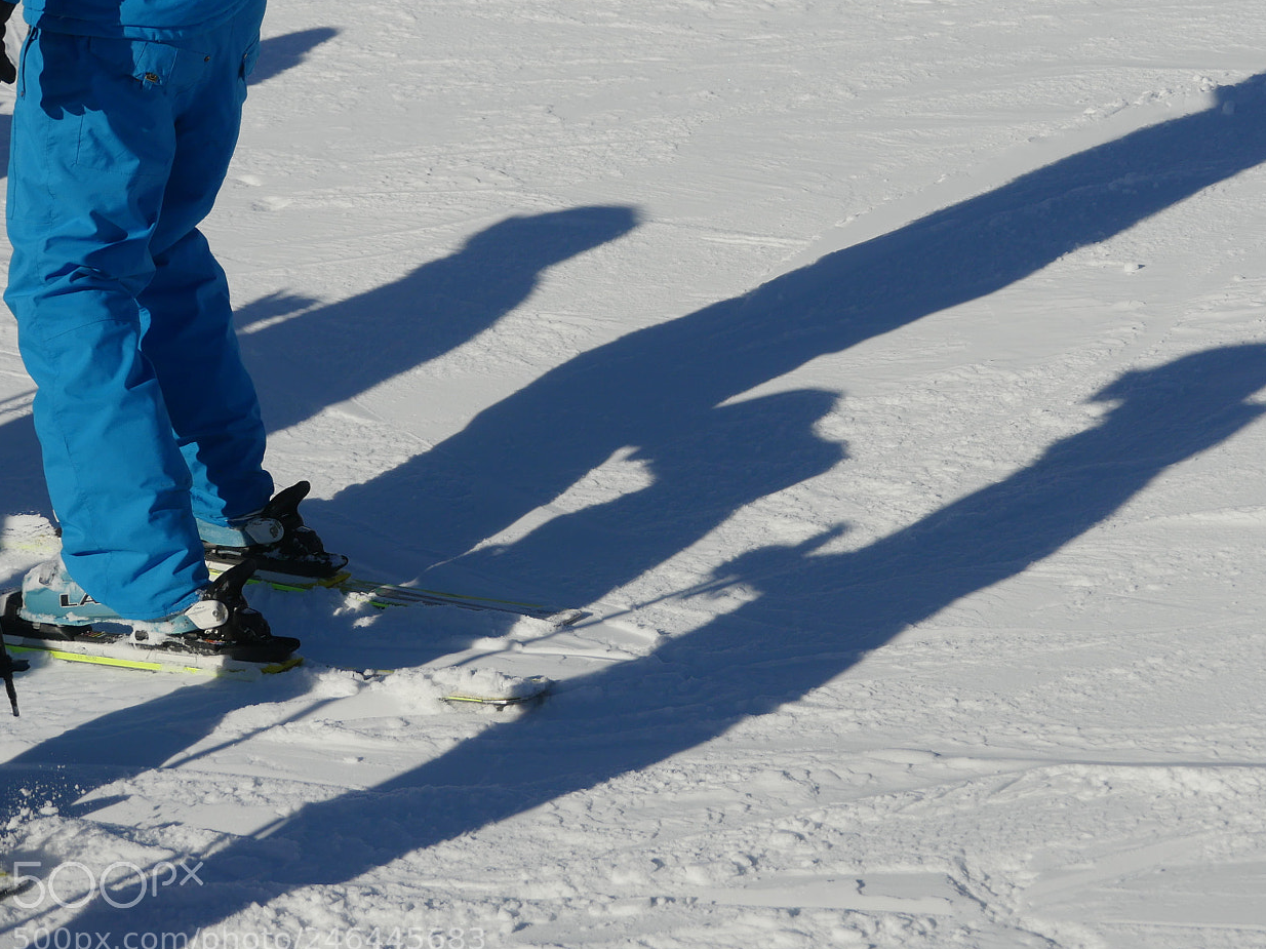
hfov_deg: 23.5
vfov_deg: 17.8
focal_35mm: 83
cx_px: 769
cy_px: 404
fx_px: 3035
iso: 200
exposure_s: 1/3200
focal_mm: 32
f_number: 5
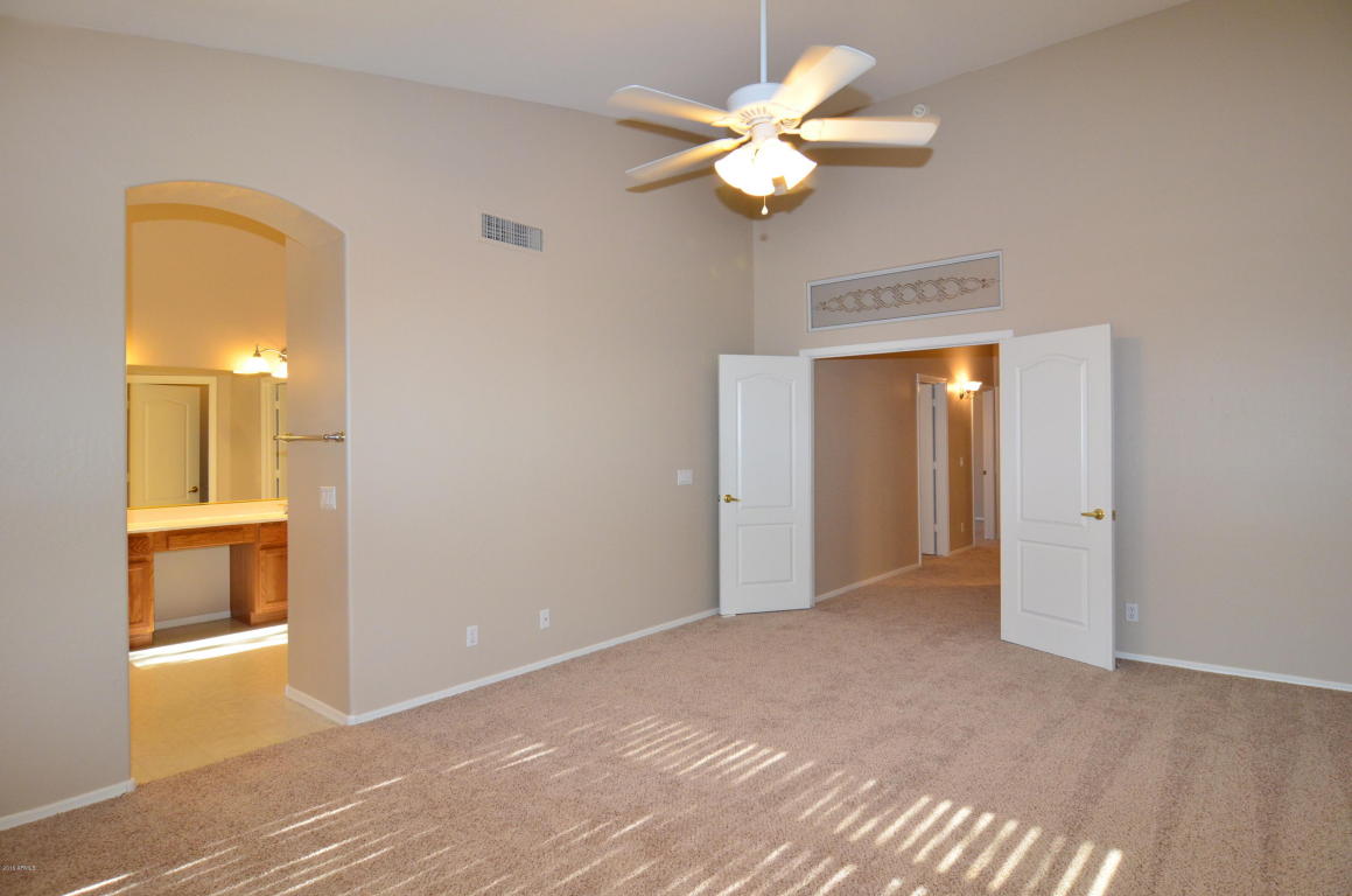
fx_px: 675
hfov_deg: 90.1
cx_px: 676
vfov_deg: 67.2
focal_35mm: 18
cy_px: 448
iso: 1000
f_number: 8
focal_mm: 12
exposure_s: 1/50
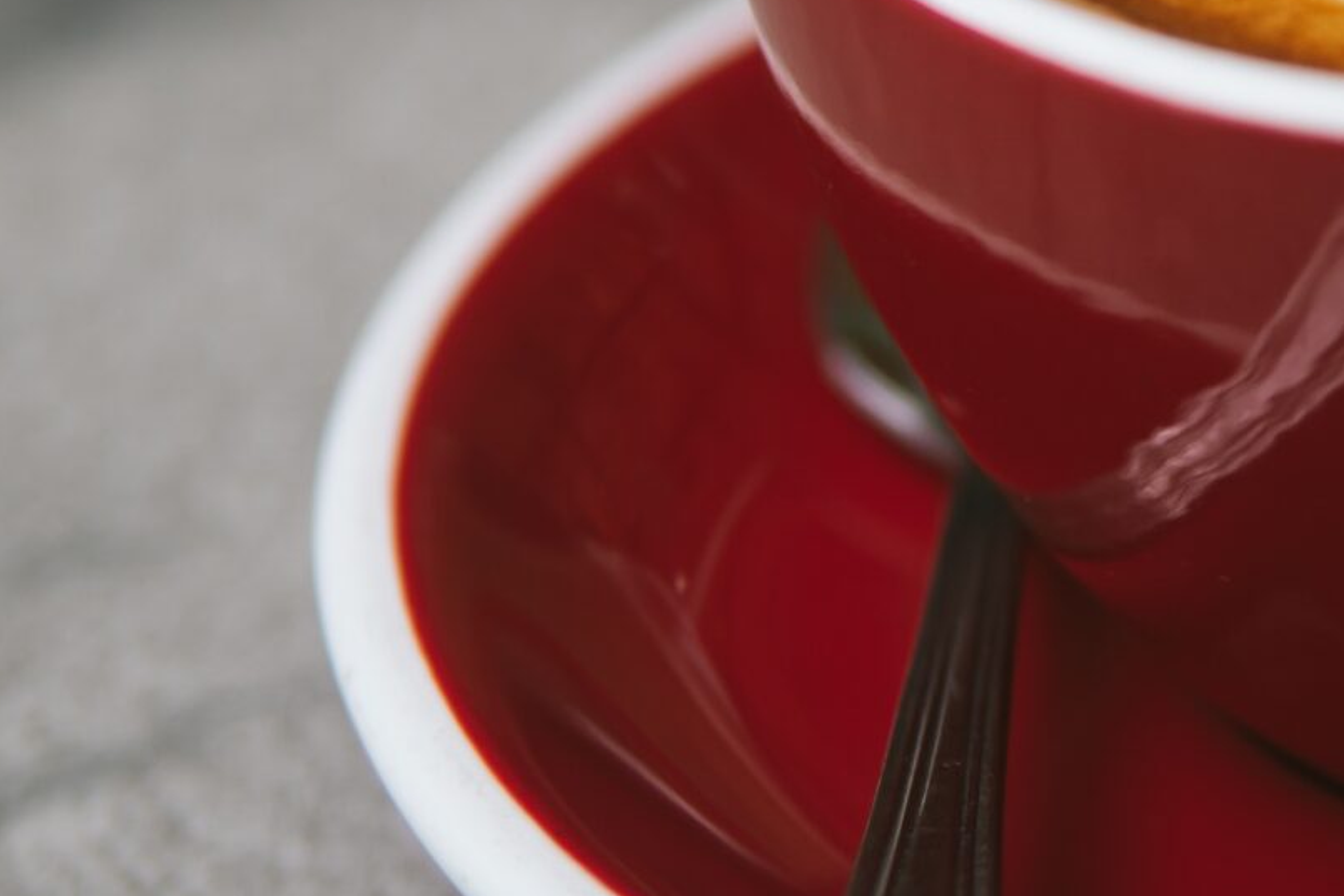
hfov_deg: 13.9
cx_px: 1621
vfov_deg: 9.5
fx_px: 5337
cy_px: 11
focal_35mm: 143
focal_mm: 30
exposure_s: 1/640
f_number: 2
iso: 100
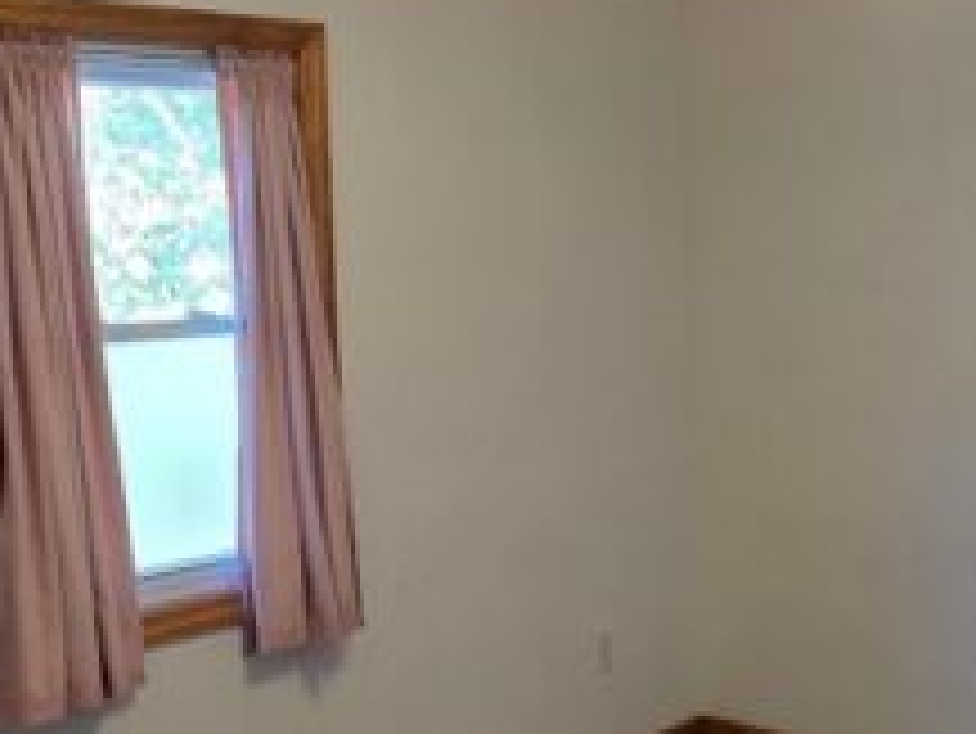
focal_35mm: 48
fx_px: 1354
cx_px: 432
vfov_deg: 30.2
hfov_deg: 39.6
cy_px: 428
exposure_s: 1/120
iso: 250
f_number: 1.9
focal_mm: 2.2
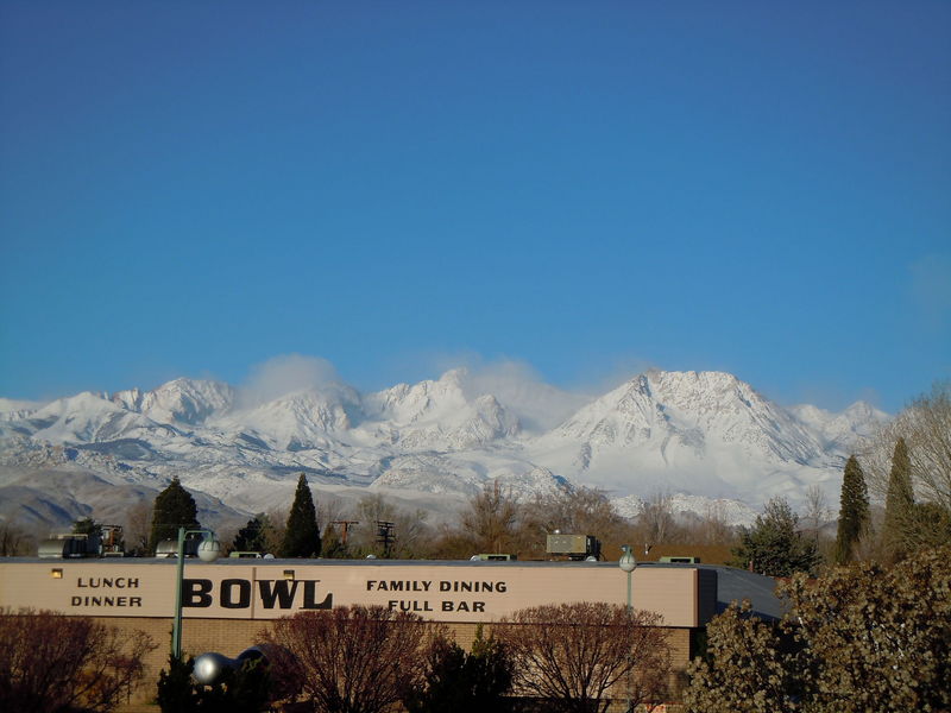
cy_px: 356
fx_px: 2115
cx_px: 476
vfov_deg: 19.1
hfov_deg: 25.3
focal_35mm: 77
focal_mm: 13.9
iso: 100
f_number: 8.6
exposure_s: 1/320
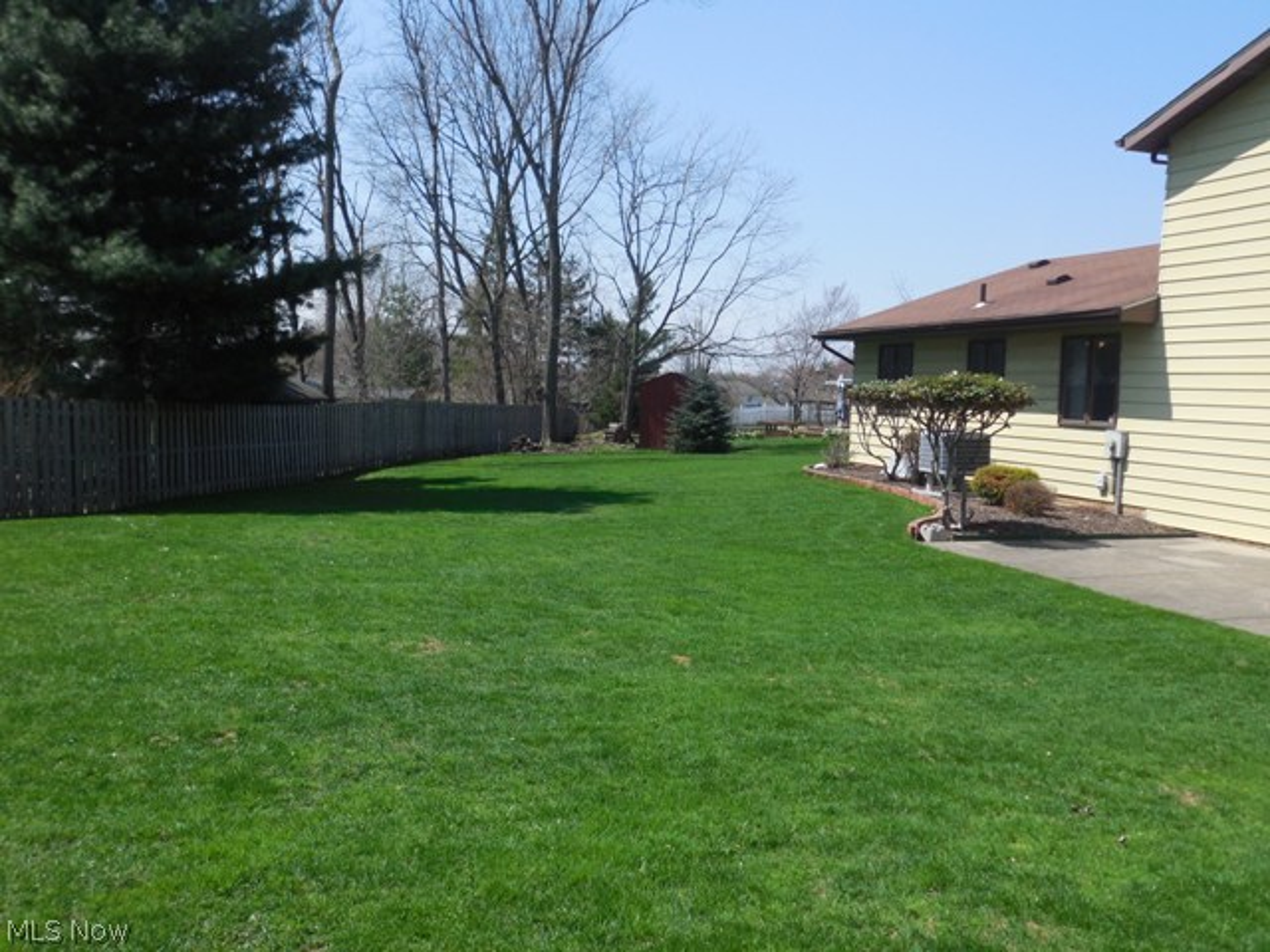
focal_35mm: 30
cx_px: 635
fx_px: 1101
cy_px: 476
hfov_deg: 60.0
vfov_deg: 46.8
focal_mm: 5.3
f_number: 3.8
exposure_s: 1/1000
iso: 125
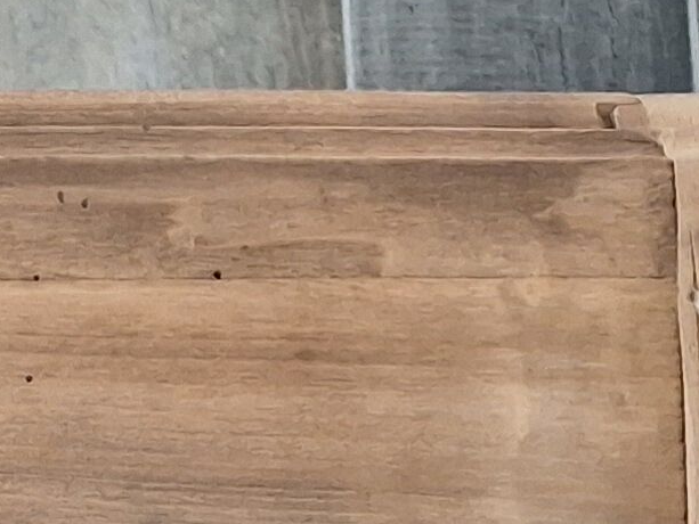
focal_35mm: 153
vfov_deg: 8.9
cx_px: -1094
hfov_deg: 10.6
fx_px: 3090
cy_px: 1192
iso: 125
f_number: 1.8
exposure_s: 1/50
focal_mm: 5.54
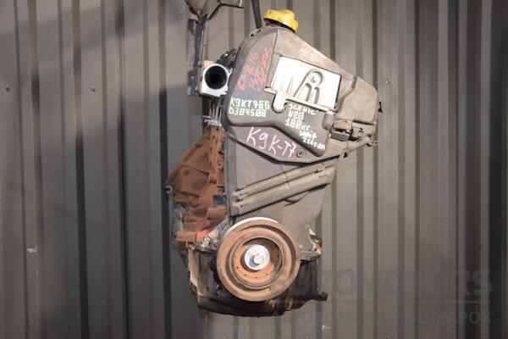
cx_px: 254
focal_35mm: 36
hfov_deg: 53.1
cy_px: 170
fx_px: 508
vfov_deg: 36.9
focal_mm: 24
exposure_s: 1/100
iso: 800
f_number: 5
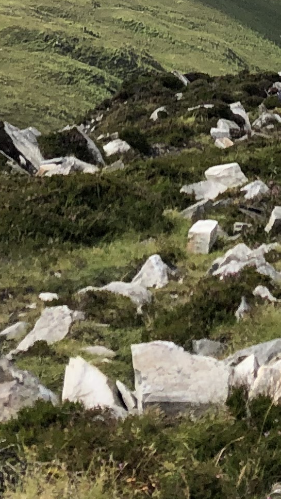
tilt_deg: -11.8
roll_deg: +0.0
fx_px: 1681
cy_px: -201
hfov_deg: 9.5
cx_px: 207
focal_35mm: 127
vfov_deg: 15.8
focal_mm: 4
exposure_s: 1/2000
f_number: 1.8
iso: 20
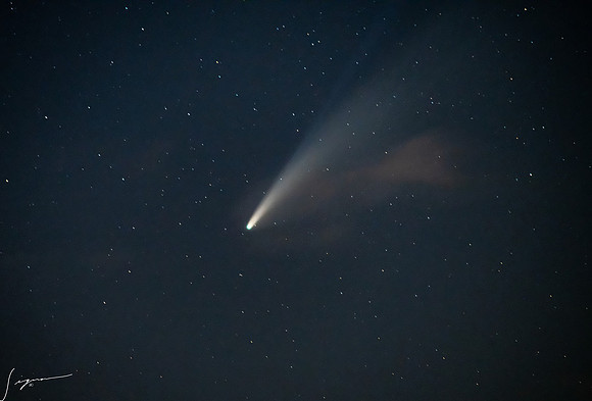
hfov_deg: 8.8
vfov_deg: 5.9
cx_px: 236
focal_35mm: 234
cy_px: 237
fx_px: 3860
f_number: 4
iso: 2500
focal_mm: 195
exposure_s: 8
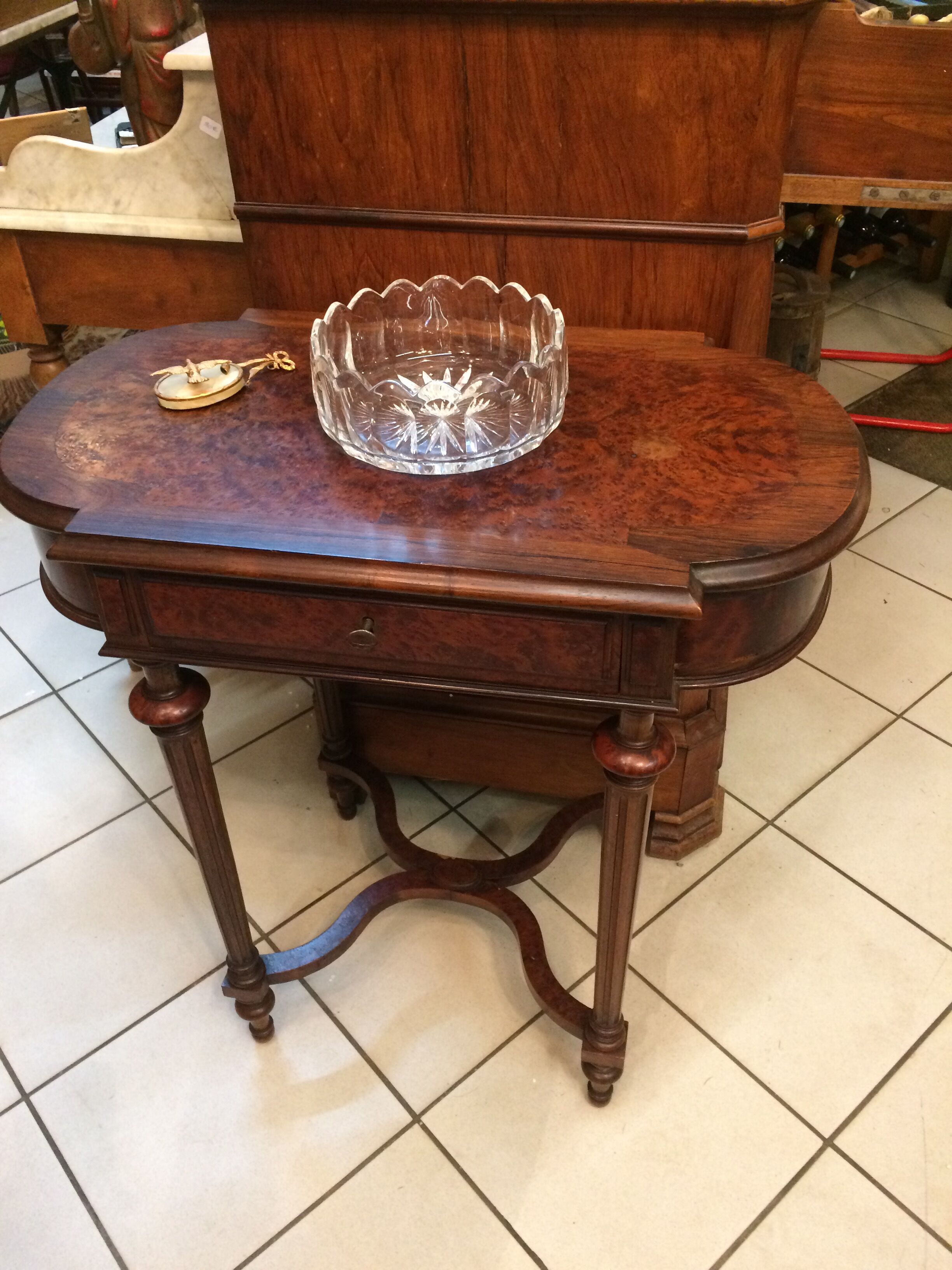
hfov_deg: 48.2
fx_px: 1063
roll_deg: +1.7
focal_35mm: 29
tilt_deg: -36.8
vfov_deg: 61.7
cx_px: 476
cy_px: 635
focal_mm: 4.15
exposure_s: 1/33
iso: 320
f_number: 2.2
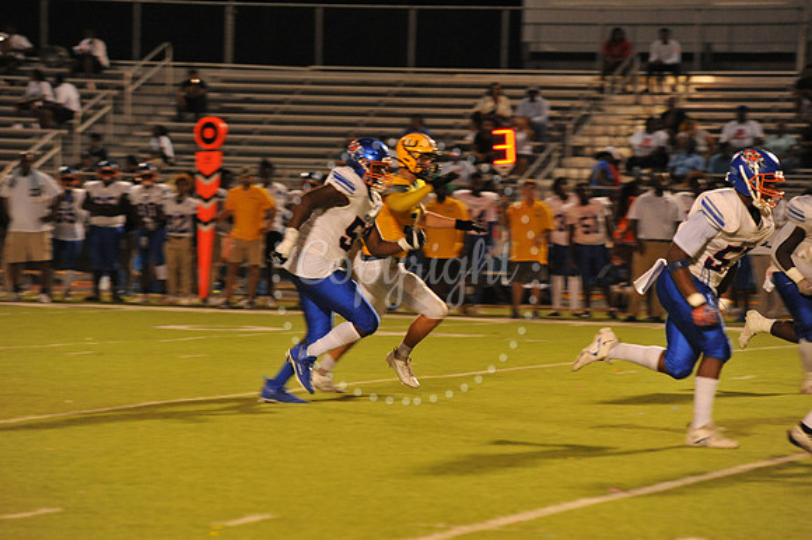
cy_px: 270
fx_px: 4508
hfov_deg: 10.3
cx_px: 406
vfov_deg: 6.9
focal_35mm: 200
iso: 3200
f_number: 5.6
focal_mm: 200
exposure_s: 1/160
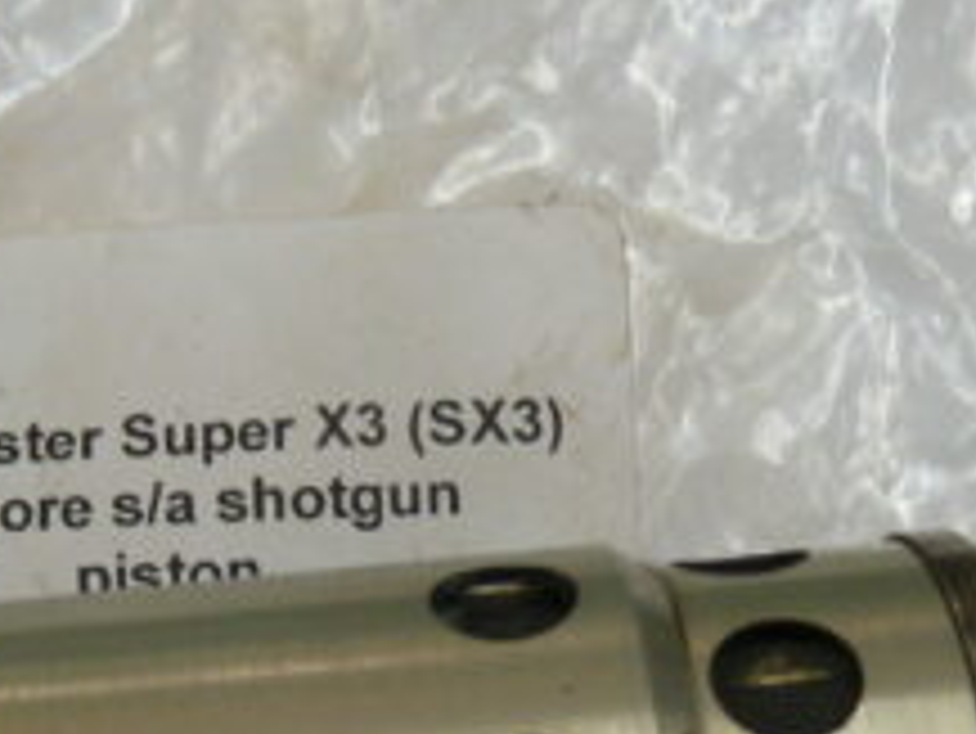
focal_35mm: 69
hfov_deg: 28.1
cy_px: 788
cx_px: 418
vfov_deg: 20.4
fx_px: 1947
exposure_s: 1/30
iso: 200
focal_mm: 4.1
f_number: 3.3
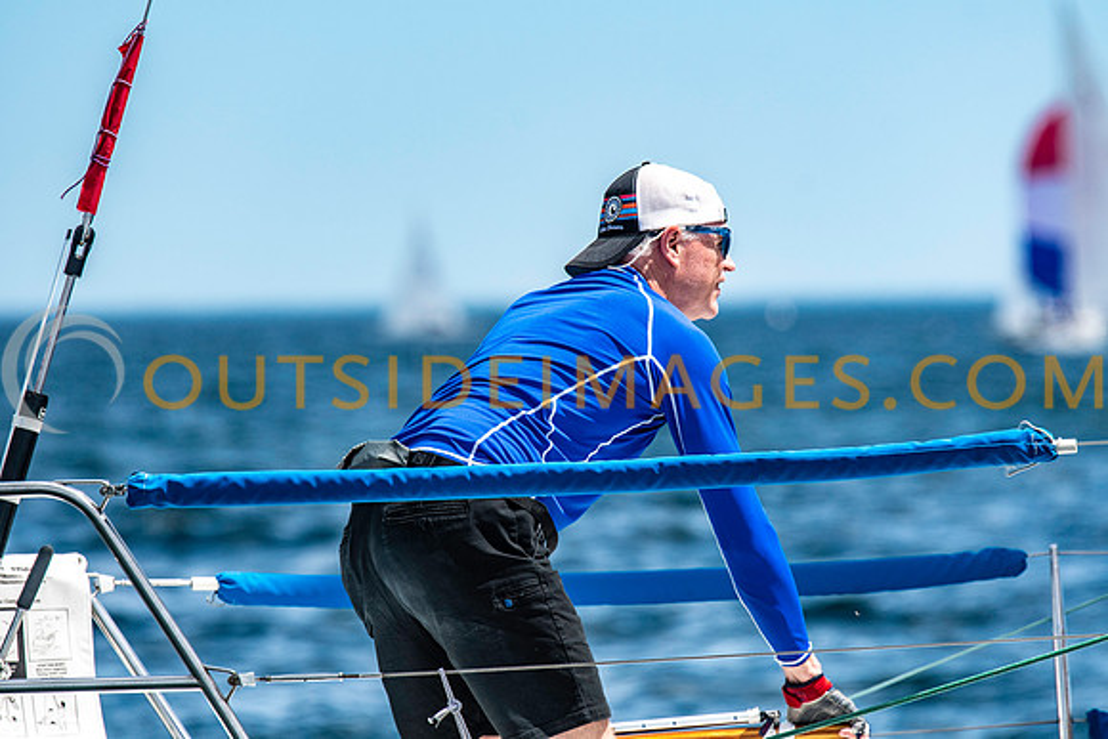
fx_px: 13853
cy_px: 370
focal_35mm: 450
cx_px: 554
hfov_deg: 4.6
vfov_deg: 3.1
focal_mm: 300
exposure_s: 1/2500
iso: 320
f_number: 5.6
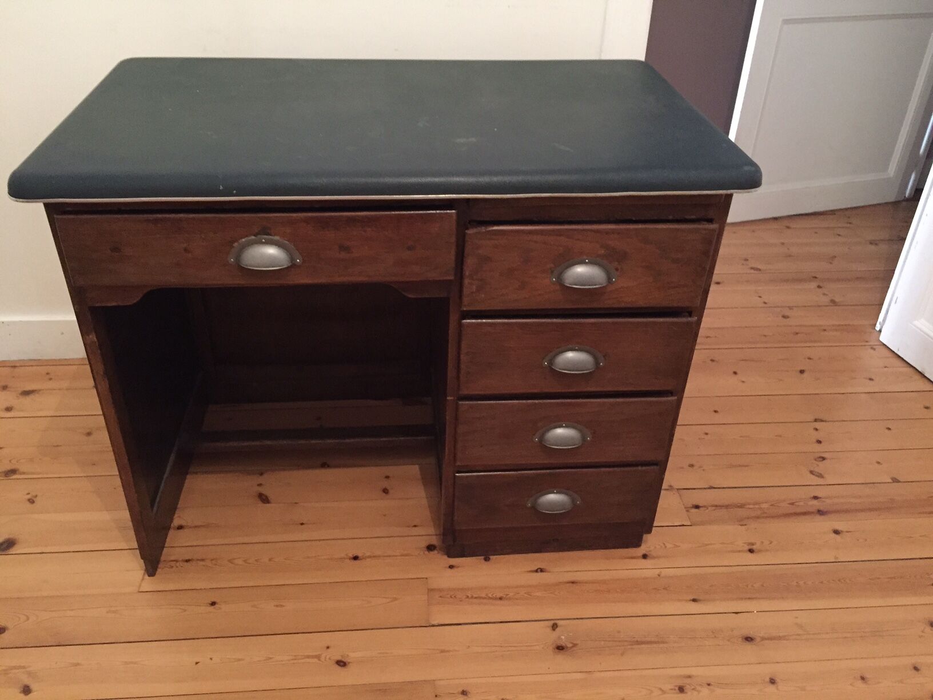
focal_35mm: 29
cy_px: 350
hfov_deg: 61.7
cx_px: 466
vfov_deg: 48.2
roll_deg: -2.6
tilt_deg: -32.6
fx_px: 782
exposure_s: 1/17
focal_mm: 4.15
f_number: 2.2
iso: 500
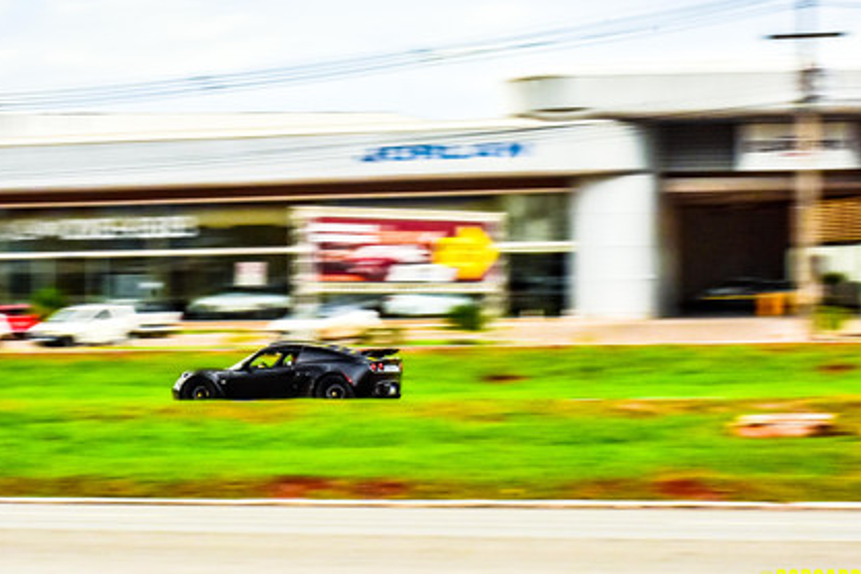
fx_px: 2152
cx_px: 386
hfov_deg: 22.6
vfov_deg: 15.2
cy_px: 278
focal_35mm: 90
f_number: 20
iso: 800
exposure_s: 1/100
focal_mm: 50
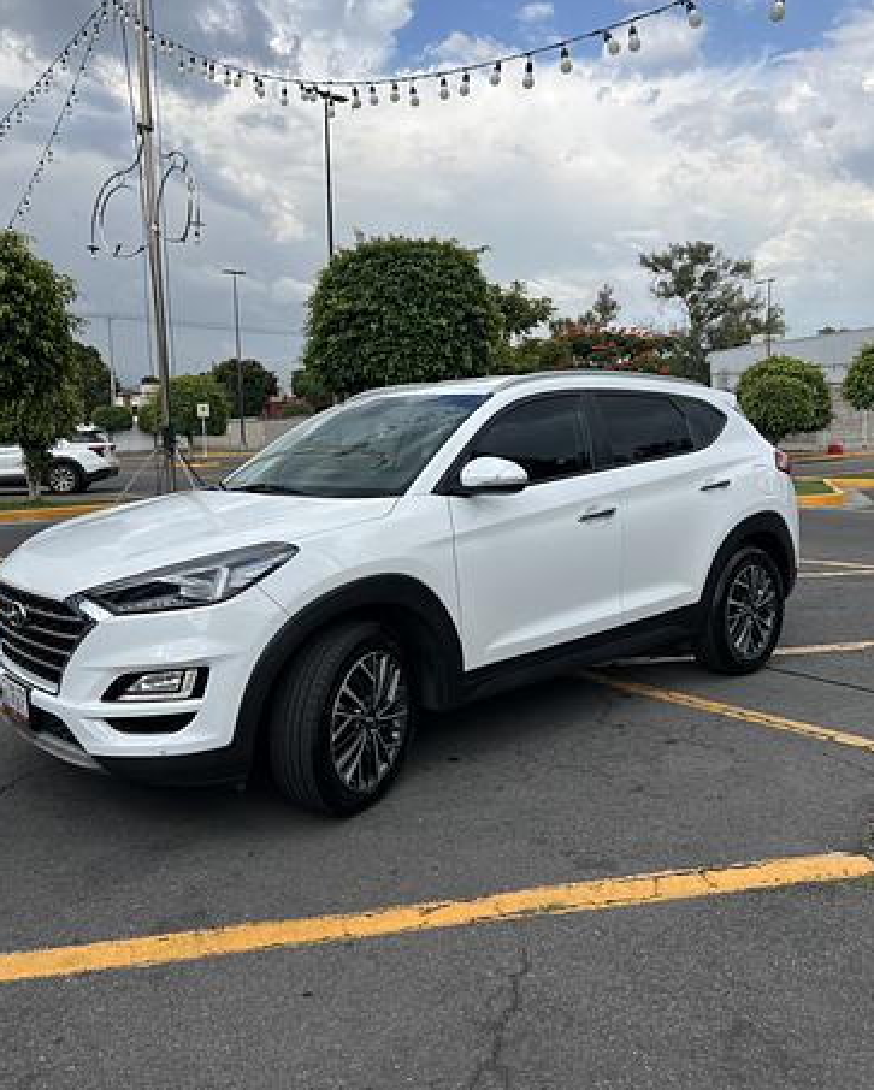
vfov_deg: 62.1
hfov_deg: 51.6
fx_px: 904
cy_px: 515
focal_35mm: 28
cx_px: 427
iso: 50
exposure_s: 1/3356
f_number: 1.5
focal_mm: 5.7
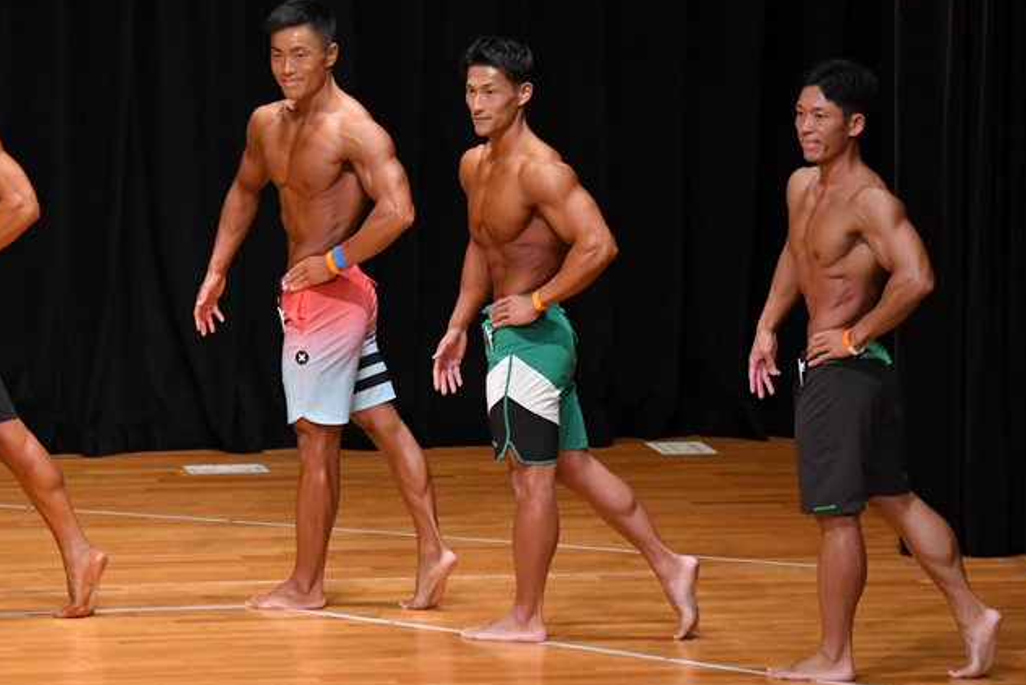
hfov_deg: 7.0
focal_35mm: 294
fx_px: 8382
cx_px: 485
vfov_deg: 4.7
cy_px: 297
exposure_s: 1/400
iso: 4000
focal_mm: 160
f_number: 5.6
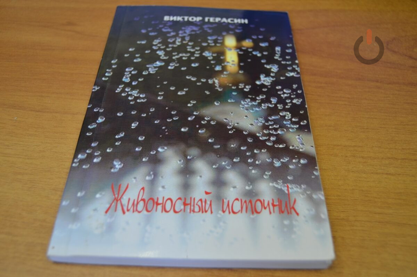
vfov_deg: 39.8
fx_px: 381
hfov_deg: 57.3
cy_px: 138
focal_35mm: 33
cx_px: 208
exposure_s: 1/50
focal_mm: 22
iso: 200
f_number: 3.5
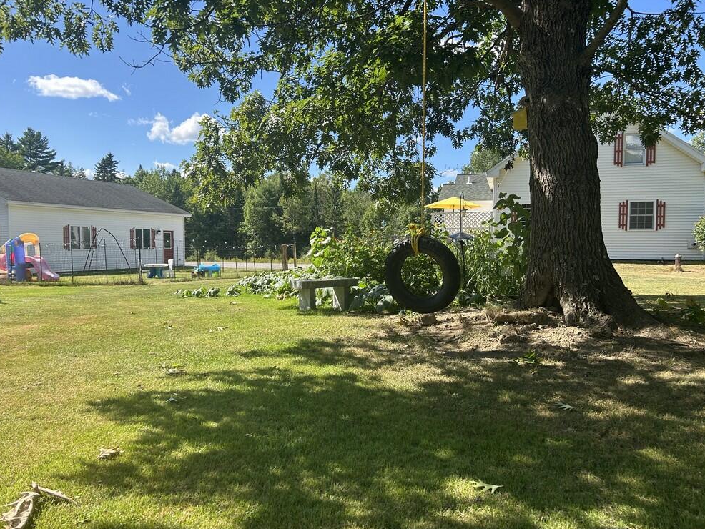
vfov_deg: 51.4
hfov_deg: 65.3
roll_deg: +0.4
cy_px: 272
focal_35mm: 27
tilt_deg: -1.7
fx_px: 550
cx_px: 360
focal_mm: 5.7
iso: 50
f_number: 1.5
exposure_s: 1/1553
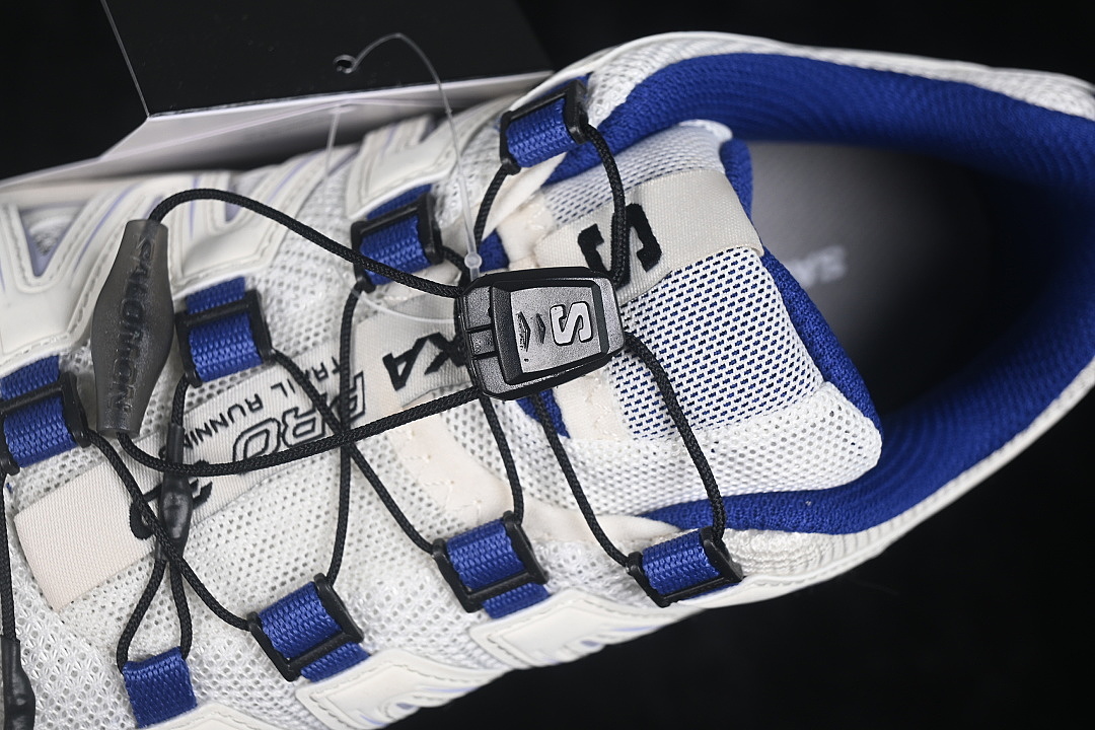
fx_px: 2281
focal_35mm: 75
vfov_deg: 18.2
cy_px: 365
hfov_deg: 27.0
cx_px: 548
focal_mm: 50
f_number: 7.1
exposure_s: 1/80
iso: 160
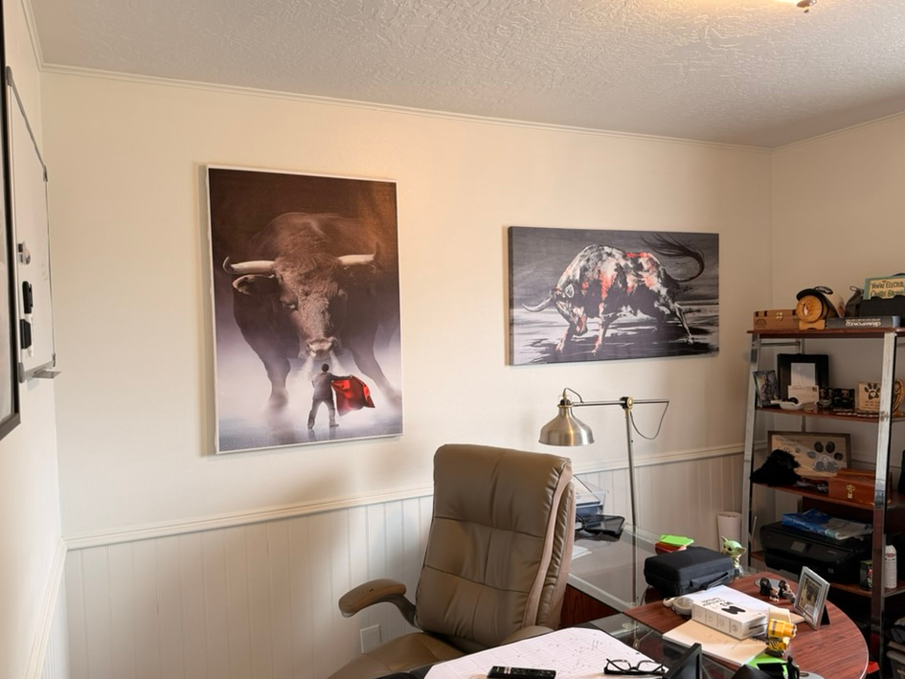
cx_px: 437
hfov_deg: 67.3
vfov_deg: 53.0
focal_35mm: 26
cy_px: 358
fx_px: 680
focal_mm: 6.76
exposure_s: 1/60
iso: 125
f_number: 1.78
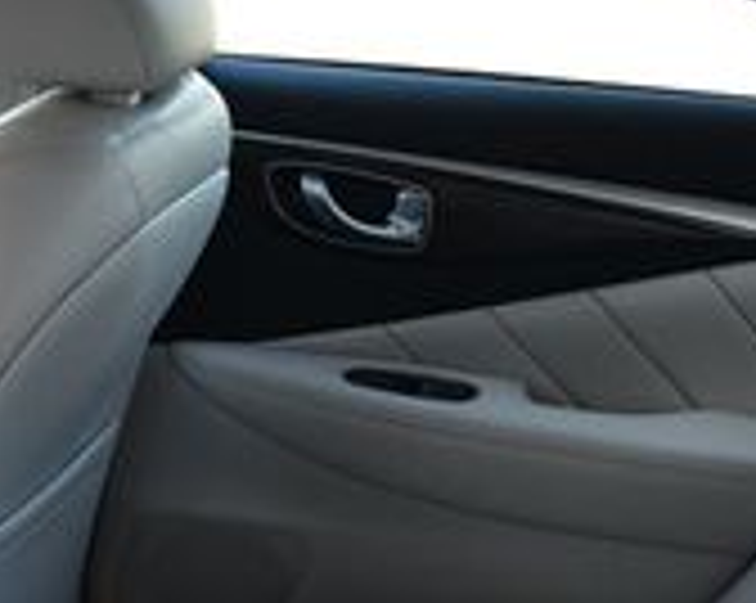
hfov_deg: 14.8
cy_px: 778
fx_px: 2883
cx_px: 135
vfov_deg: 11.6
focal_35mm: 129
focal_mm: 18
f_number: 4
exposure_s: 1/250
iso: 400
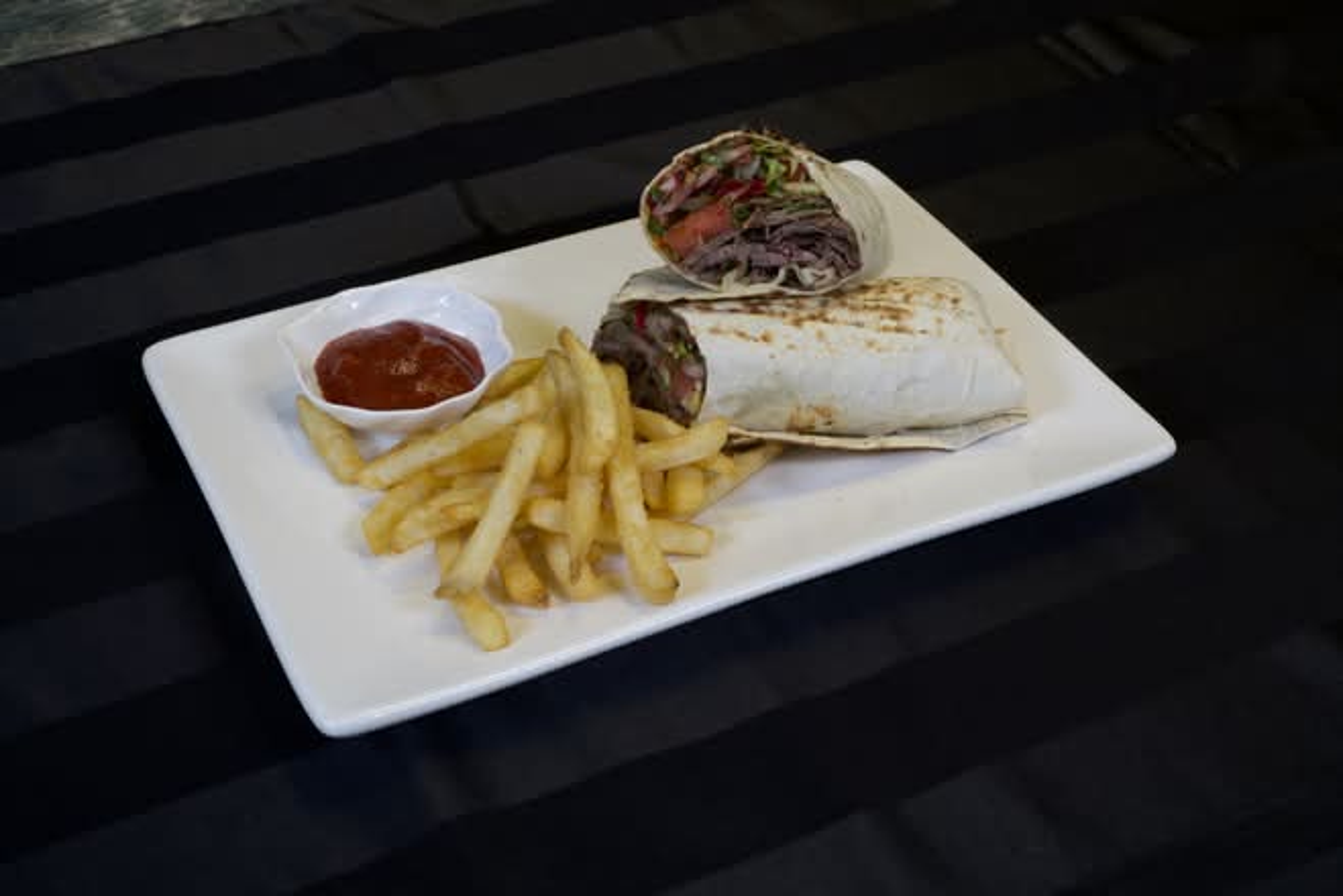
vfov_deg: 27.0
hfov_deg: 39.6
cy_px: 448
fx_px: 1866
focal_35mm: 50
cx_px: 672
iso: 125
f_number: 11
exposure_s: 1/3
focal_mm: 50
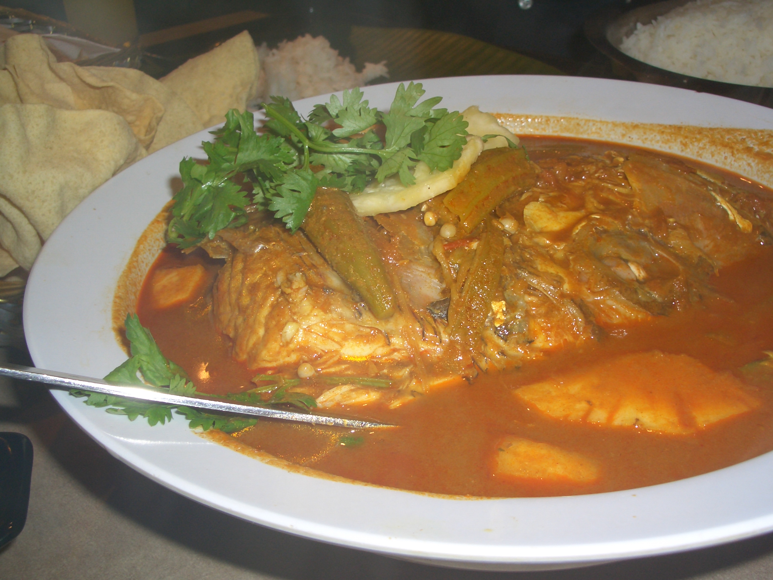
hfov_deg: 45.8
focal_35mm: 41
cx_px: 386
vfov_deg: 35.1
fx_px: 916
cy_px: 290
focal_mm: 6.8
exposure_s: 1/60
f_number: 4.6
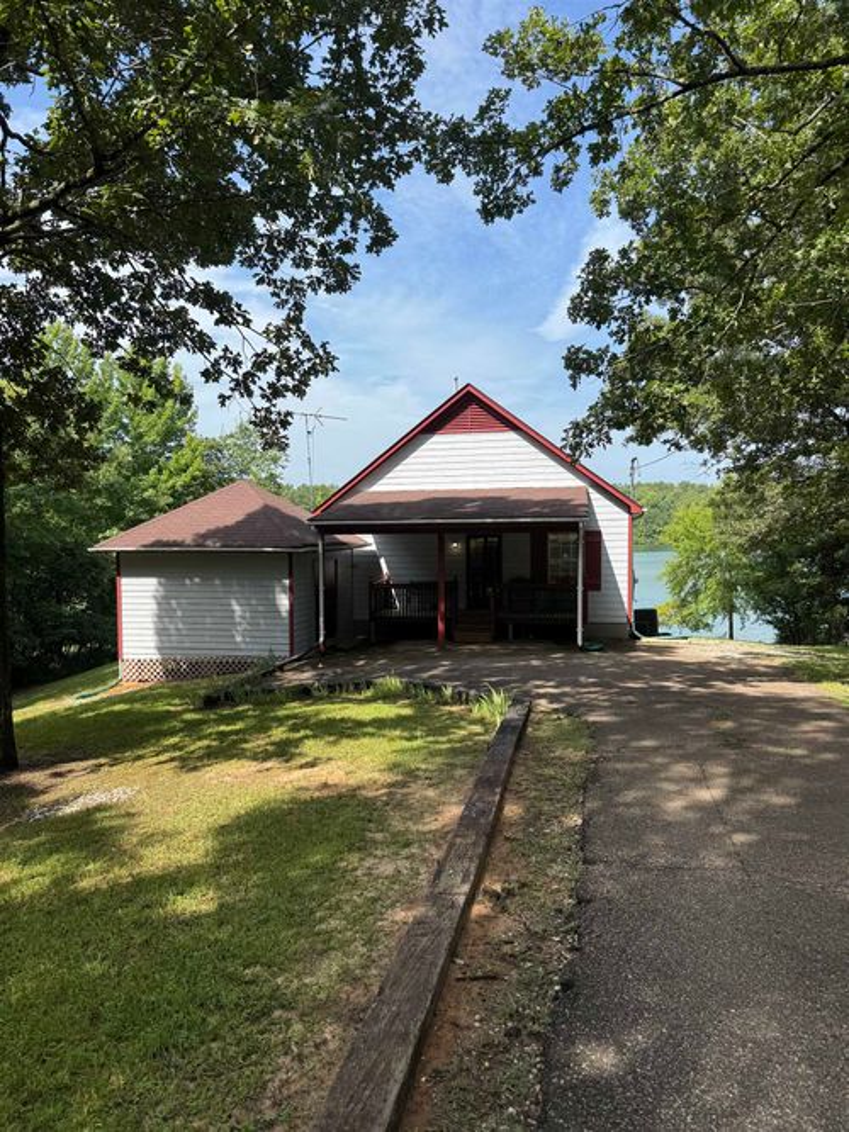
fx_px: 785
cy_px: 566
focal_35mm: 24
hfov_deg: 56.8
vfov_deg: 71.6
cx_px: 424
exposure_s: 1/2506
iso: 80
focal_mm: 6.76
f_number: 1.78
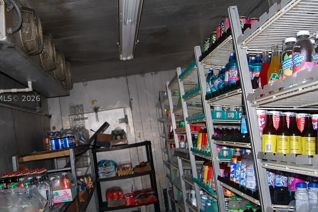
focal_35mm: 33
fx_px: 291
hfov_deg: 56.8
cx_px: 128
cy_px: 99
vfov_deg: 39.9
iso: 400
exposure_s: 1/60
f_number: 3.5
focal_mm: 18
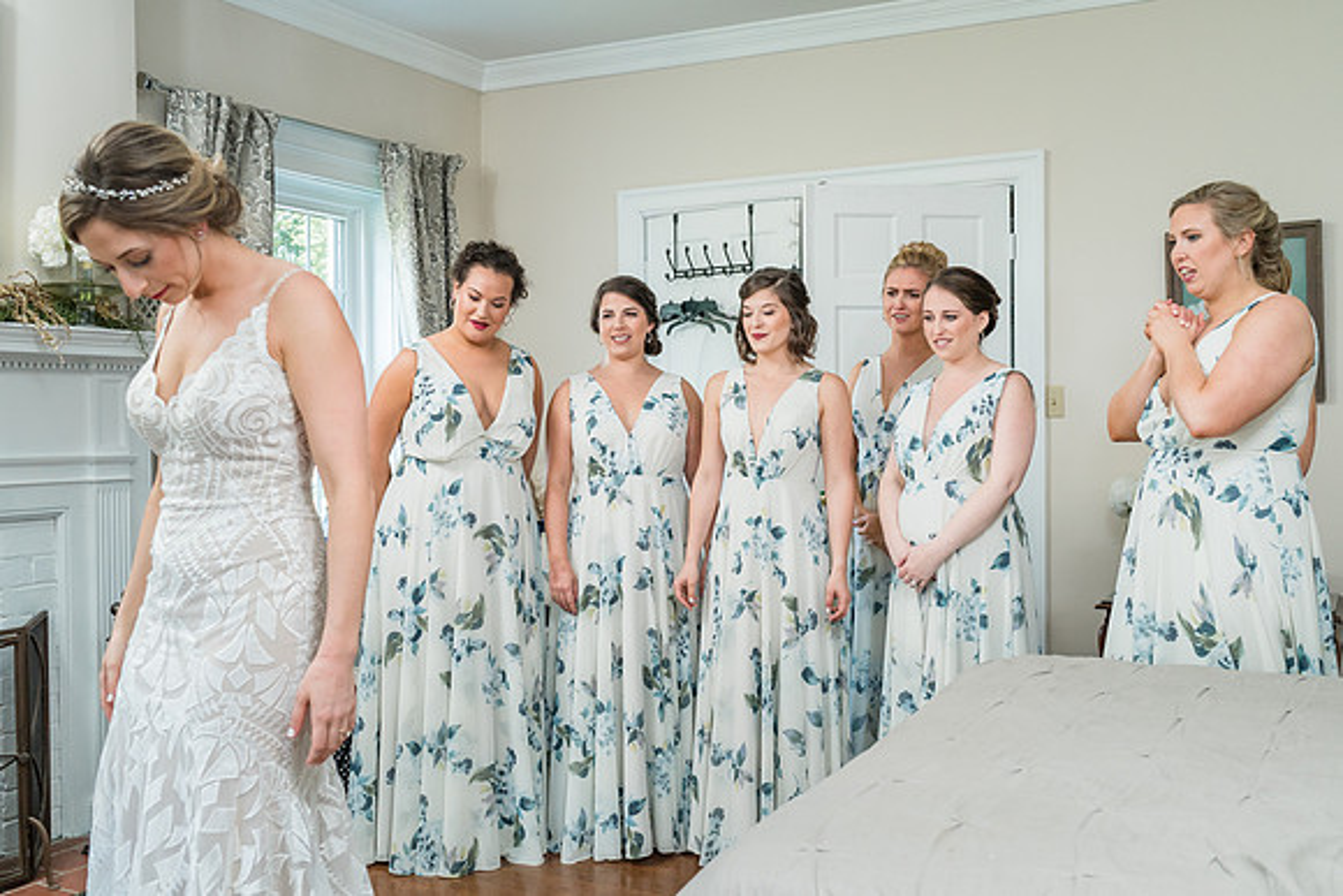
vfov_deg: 36.1
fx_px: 1376
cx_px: 687
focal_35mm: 37
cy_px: 447
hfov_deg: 52.0
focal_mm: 35
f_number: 5.6
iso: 1250
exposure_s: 1/200
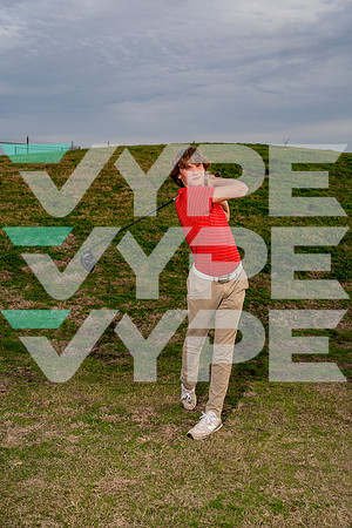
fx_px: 528
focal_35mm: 36
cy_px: 264
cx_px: 176
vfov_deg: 53.1
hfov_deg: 36.9
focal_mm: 36
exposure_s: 1/1000
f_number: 4
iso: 100
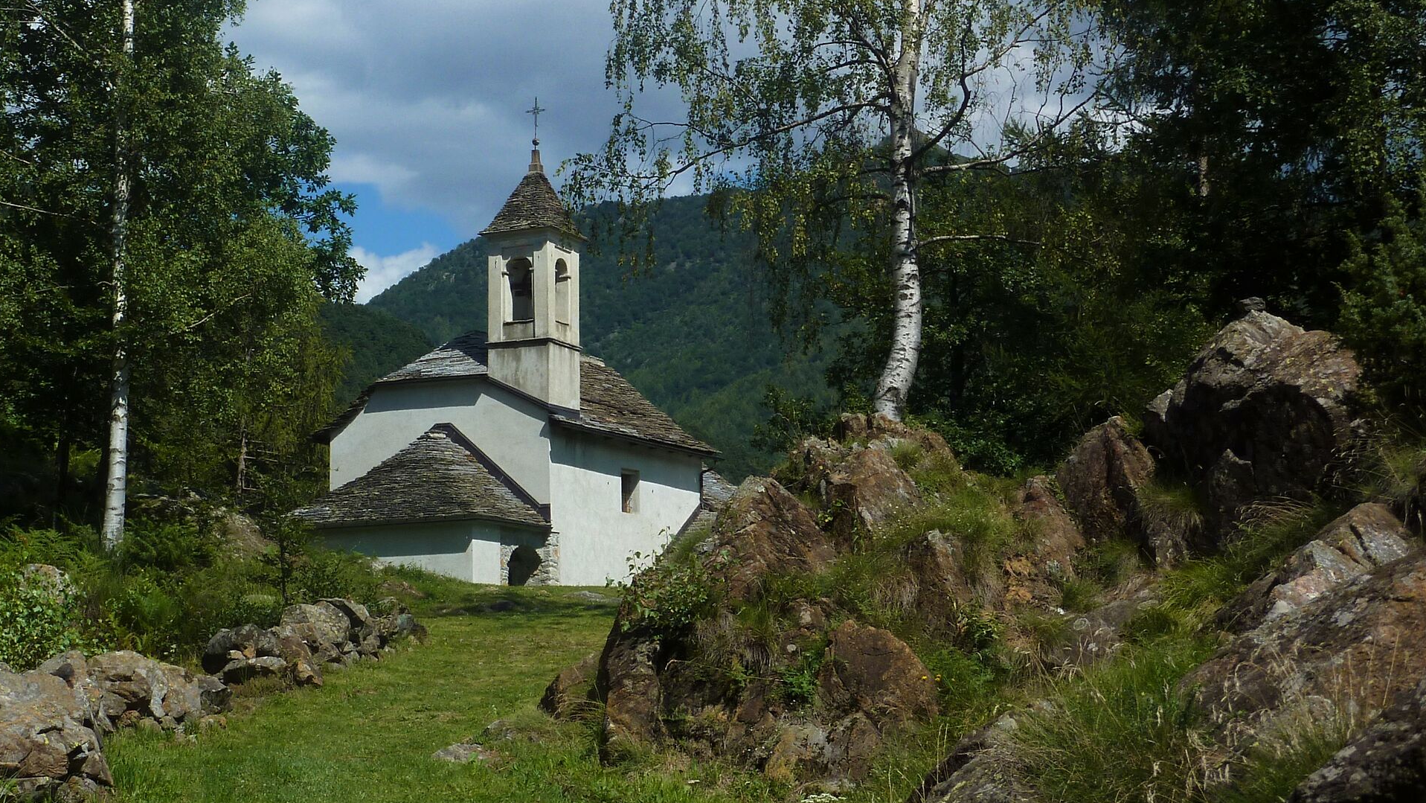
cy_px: 237
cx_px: 551
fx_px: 2836
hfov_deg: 28.1
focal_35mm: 75
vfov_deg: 16.1
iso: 80
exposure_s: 1/640
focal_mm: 9.1
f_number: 5.6
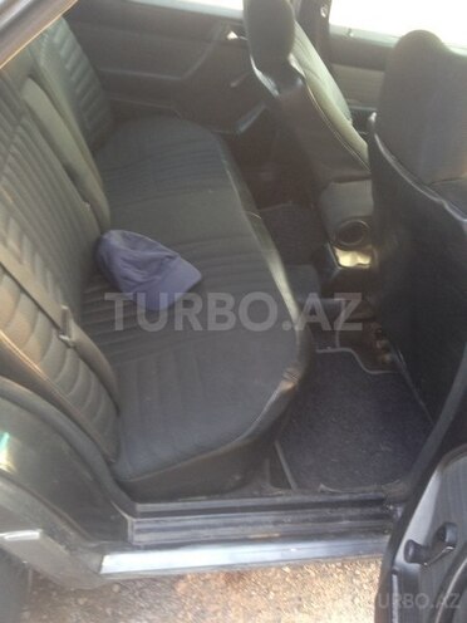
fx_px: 630
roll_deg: -9.4
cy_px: 312
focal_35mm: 35
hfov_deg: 40.7
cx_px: 234
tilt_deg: -41.3
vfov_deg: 52.6
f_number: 2.4
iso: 80
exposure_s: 1/20
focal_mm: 4.28
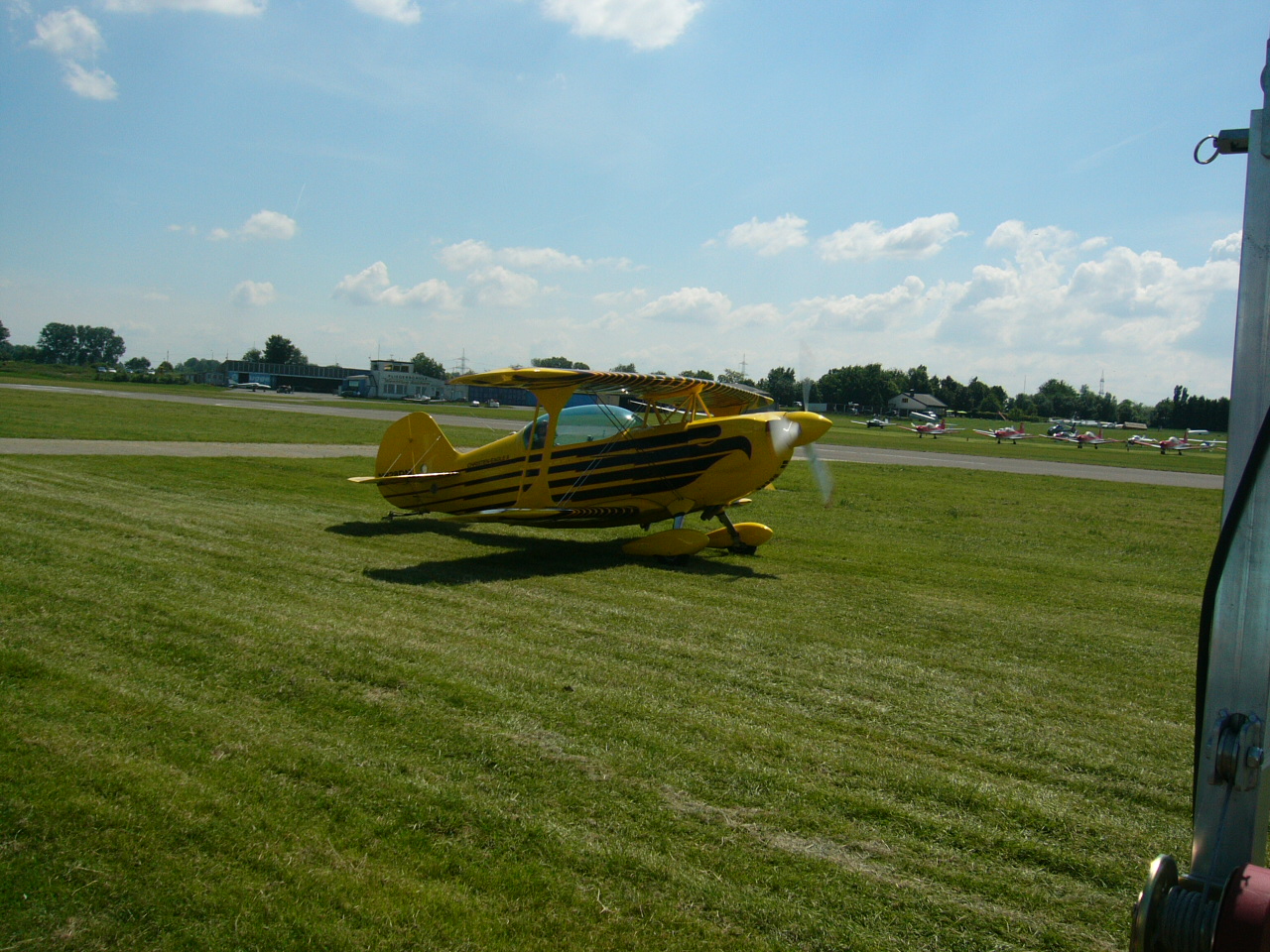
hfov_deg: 52.6
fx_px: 1284
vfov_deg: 40.7
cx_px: 635
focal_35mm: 35
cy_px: 476
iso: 50
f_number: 8
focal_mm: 5.8
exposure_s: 1/250
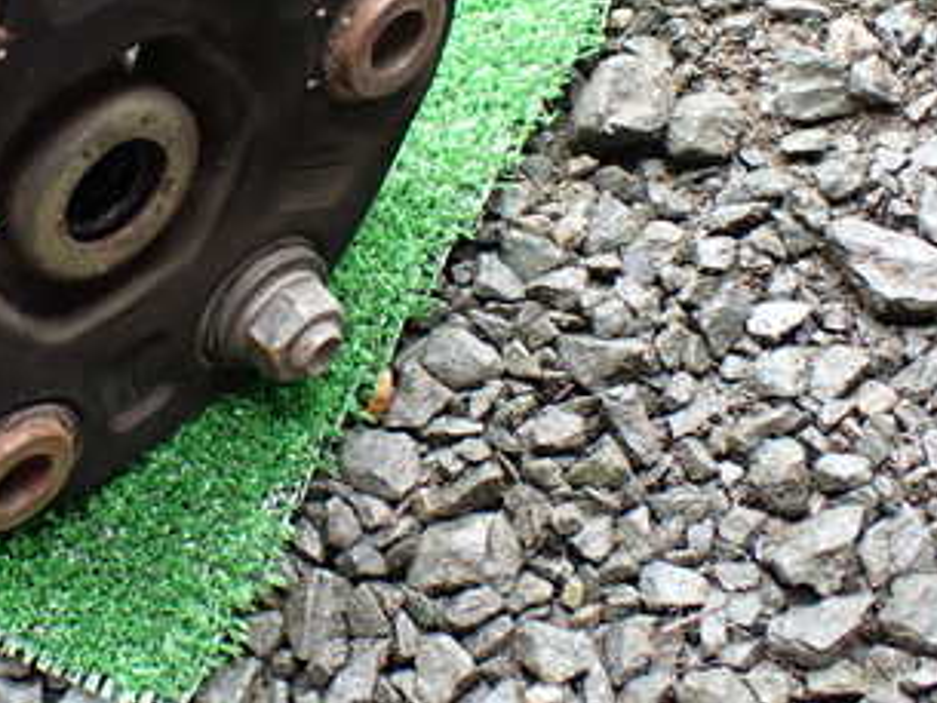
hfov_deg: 31.4
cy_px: 193
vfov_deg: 24.6
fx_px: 1598
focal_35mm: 59
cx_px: 120
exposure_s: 1/125
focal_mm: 5.4
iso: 320
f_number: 2.3
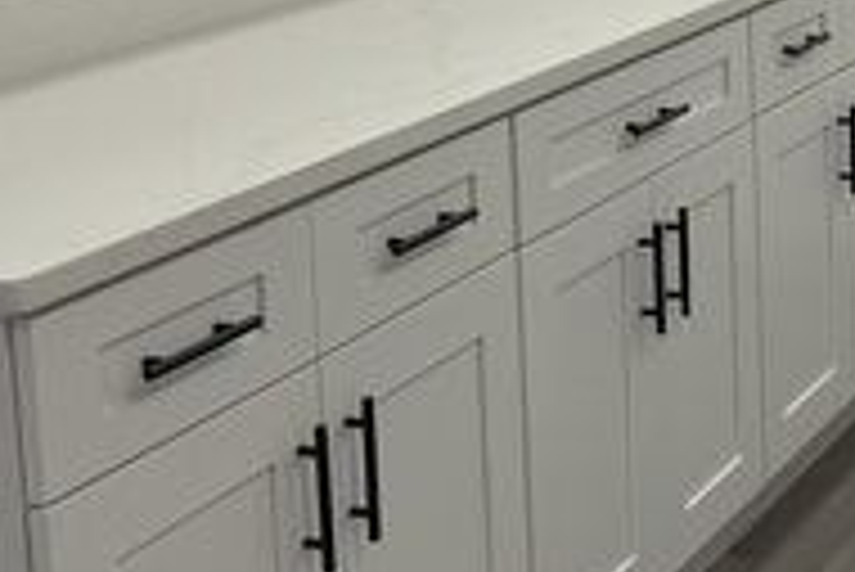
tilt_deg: -5.9
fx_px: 1996
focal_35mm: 84
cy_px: -99
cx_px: 932
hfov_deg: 22.8
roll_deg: +1.3
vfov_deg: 15.7
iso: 64
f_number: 1.78
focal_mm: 6.76
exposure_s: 1/200
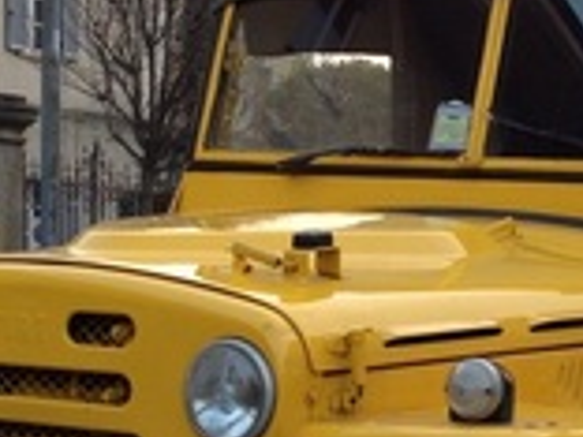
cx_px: 471
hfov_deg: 14.5
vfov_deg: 10.9
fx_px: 2274
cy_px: 374
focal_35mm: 135
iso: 50
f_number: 2.4
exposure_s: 1/60
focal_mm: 4.13
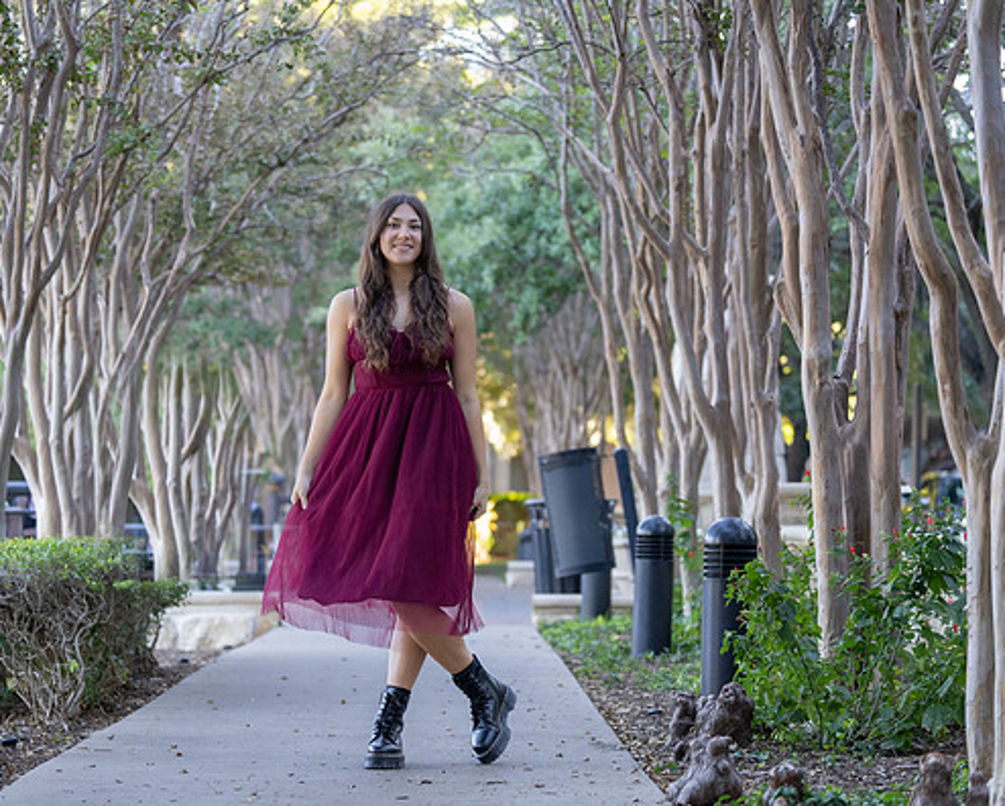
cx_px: 392
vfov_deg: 16.4
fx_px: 2798
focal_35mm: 94
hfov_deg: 20.3
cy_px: 431
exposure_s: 1/640
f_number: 2.8
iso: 2000
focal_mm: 76
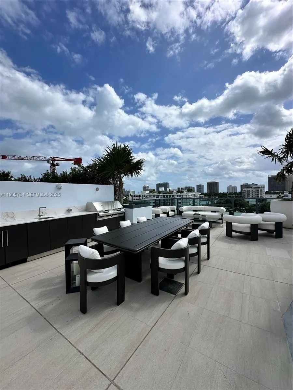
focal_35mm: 14
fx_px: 158
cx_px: 146
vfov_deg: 102.1
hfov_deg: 85.7
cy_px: 195
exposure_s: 1/4464
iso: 50
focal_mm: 2.22
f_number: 2.2
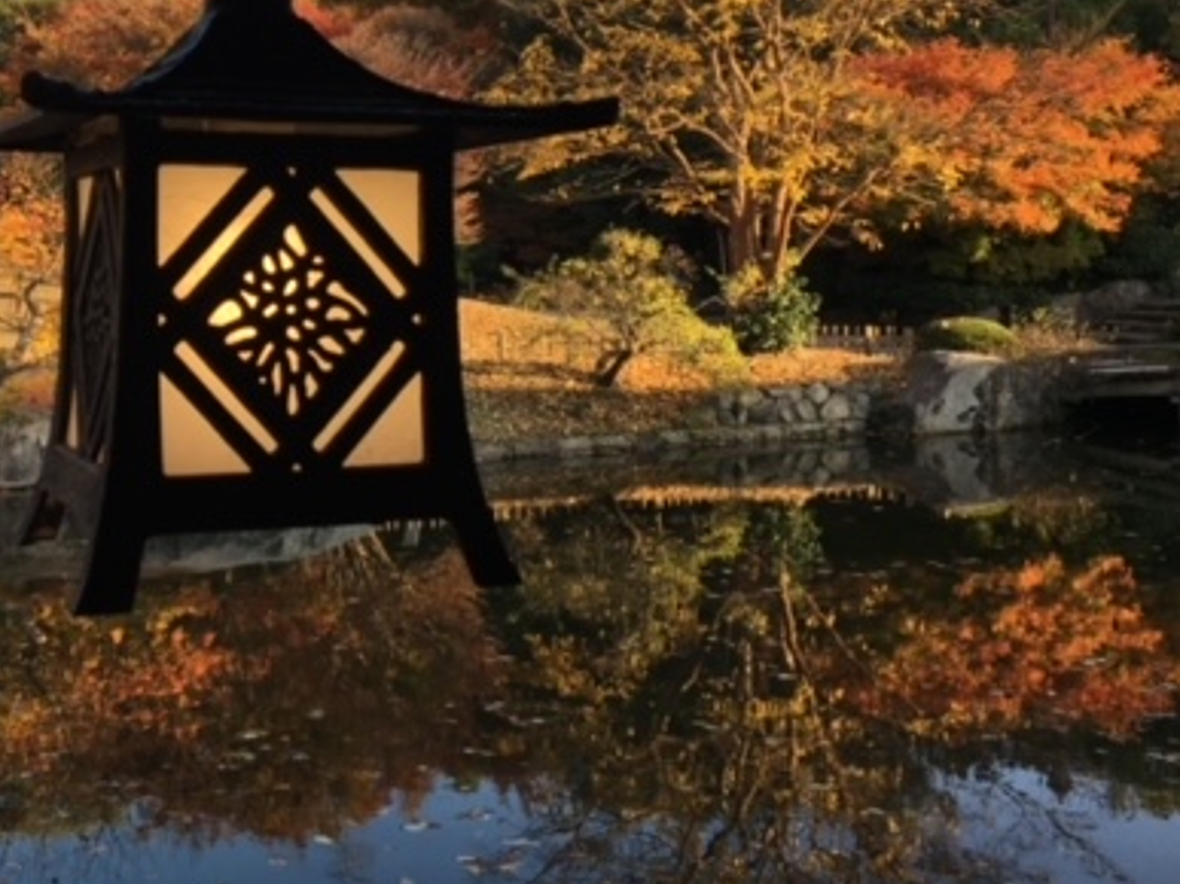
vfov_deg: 30.0
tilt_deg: -0.9
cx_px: 314
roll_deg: +0.7
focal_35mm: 48
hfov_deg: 38.8
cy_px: 293
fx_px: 1636
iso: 25
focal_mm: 4.15
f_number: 2.2
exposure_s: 1/422
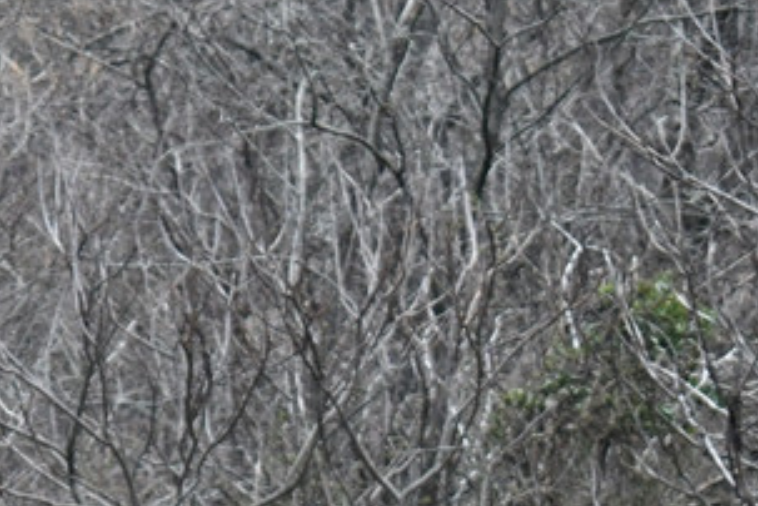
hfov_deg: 6.2
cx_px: -543
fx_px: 6843
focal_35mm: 325
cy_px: 749
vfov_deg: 4.2
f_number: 5.6
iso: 1250
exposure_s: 1/125
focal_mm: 55
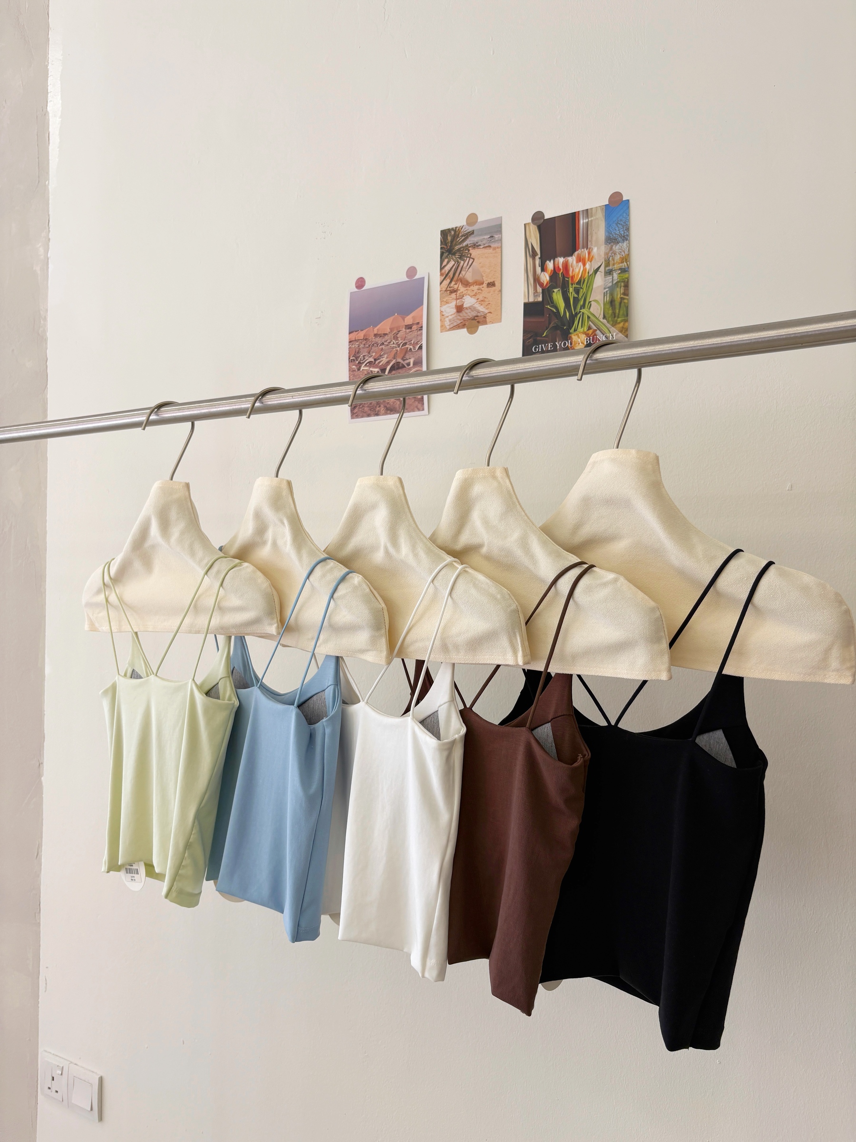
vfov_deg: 67.3
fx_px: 857
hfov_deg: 53.1
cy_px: 571
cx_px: 428
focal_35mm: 26
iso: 40
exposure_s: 1/121
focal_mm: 5.96
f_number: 1.6
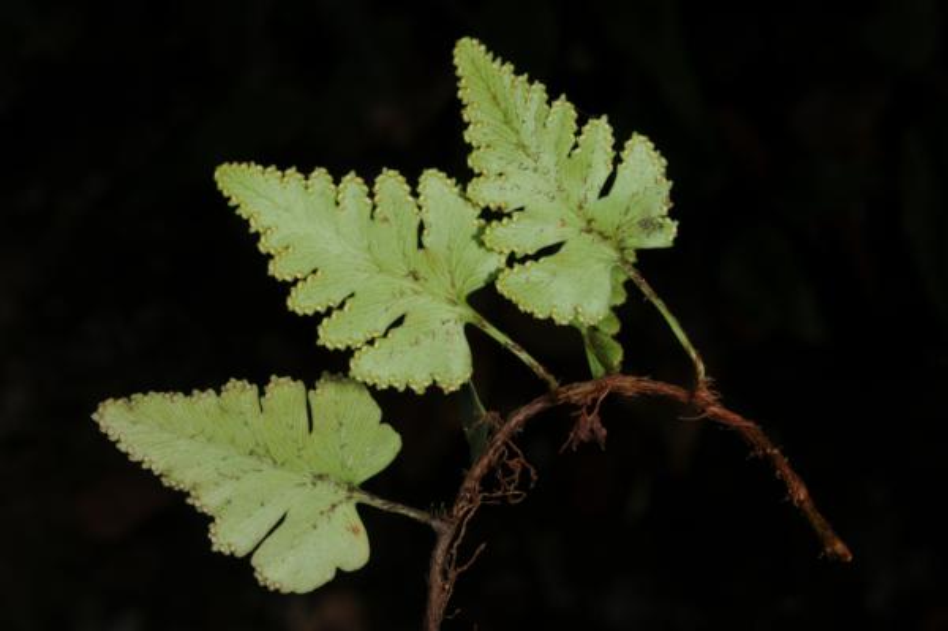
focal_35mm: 90
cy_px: 316
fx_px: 2368
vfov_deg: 15.2
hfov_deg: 22.6
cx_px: 474
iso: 200
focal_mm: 60
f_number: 22
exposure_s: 1/60
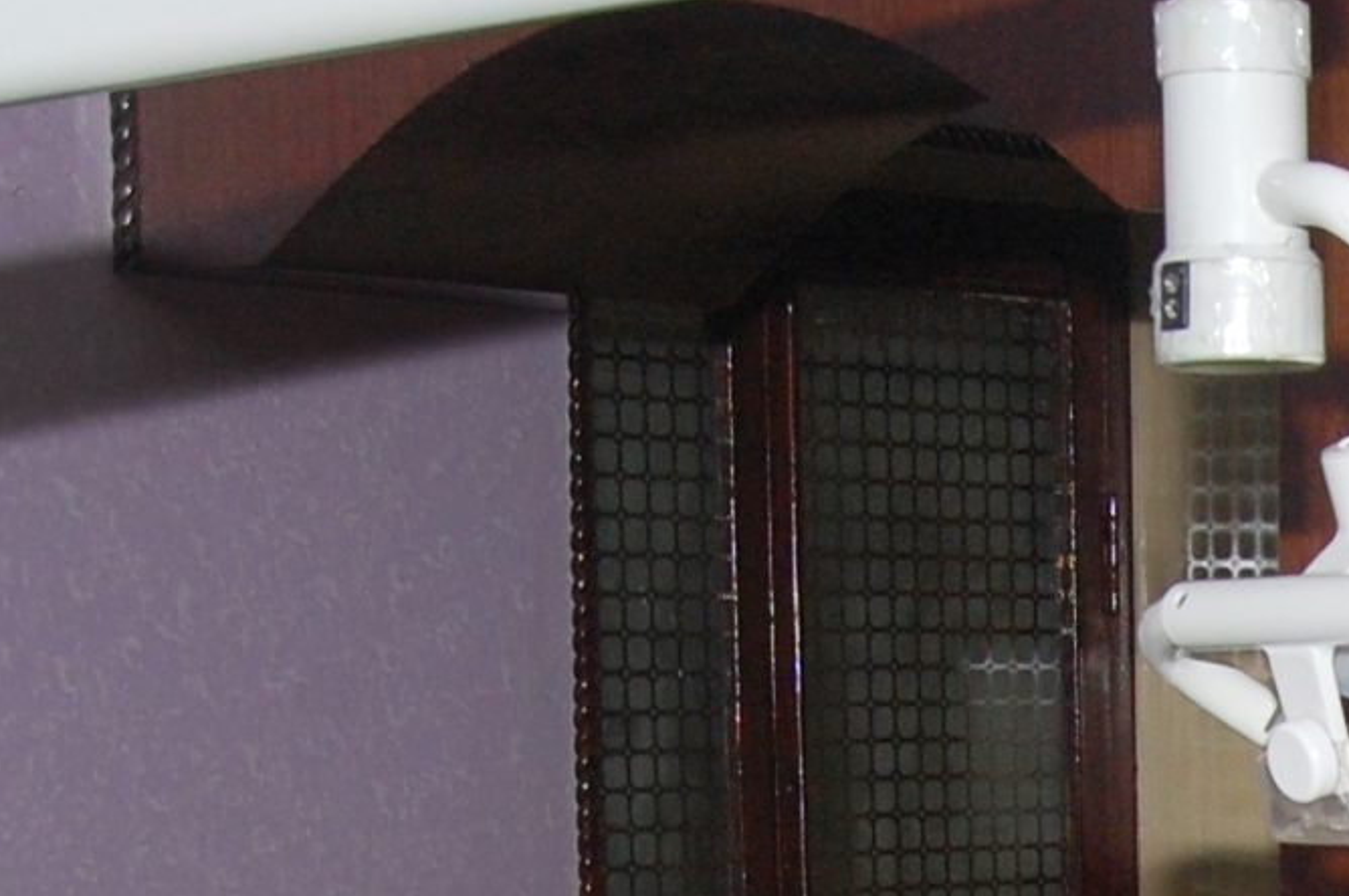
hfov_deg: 14.5
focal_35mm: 135
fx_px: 5054
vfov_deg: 9.7
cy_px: 1562
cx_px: 1777
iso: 400
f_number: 8
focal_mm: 20
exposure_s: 1/40
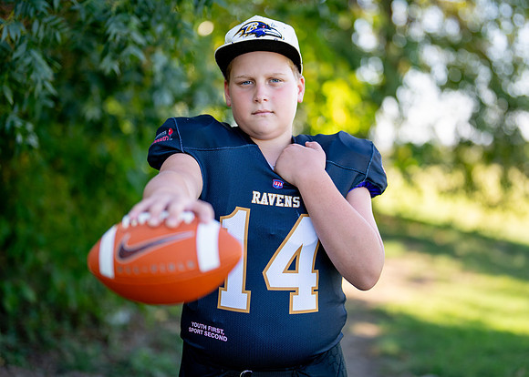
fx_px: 977
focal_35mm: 65
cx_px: 285
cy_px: 174
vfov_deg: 21.9
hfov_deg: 30.3
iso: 100
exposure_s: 1/1250
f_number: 1.2
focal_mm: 50
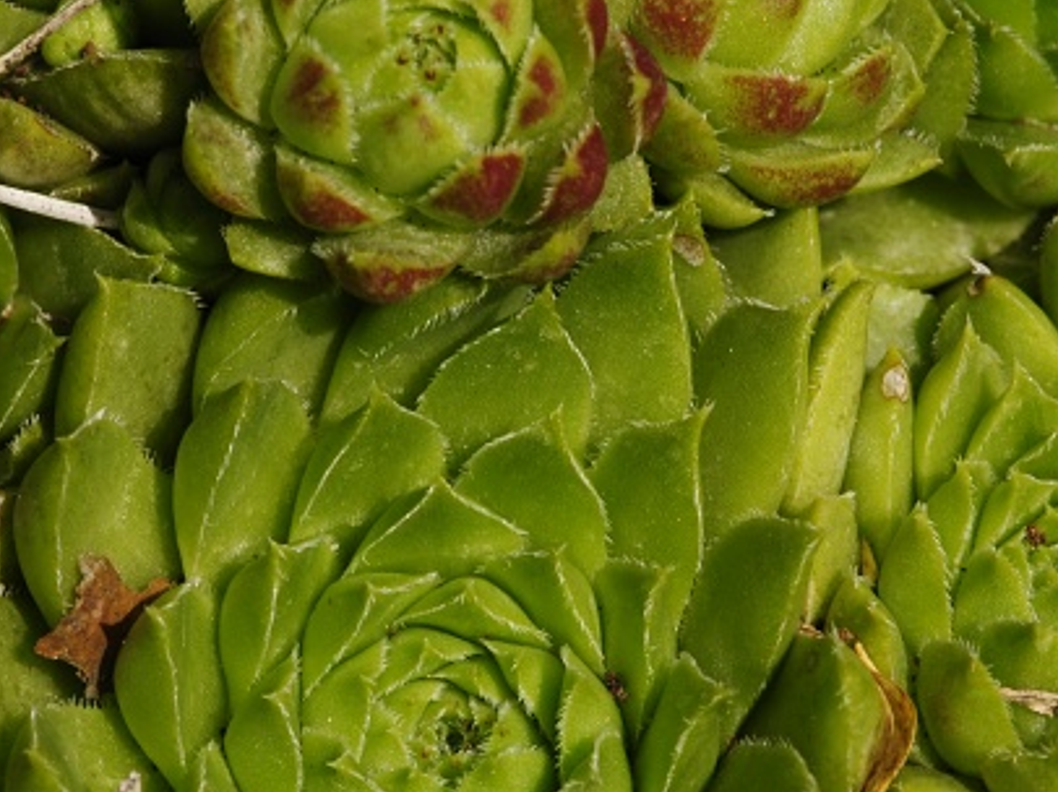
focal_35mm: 242
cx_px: 469
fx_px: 7391
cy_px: 558
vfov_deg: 6.1
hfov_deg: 8.2
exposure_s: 1/125
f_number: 13
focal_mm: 85
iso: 100
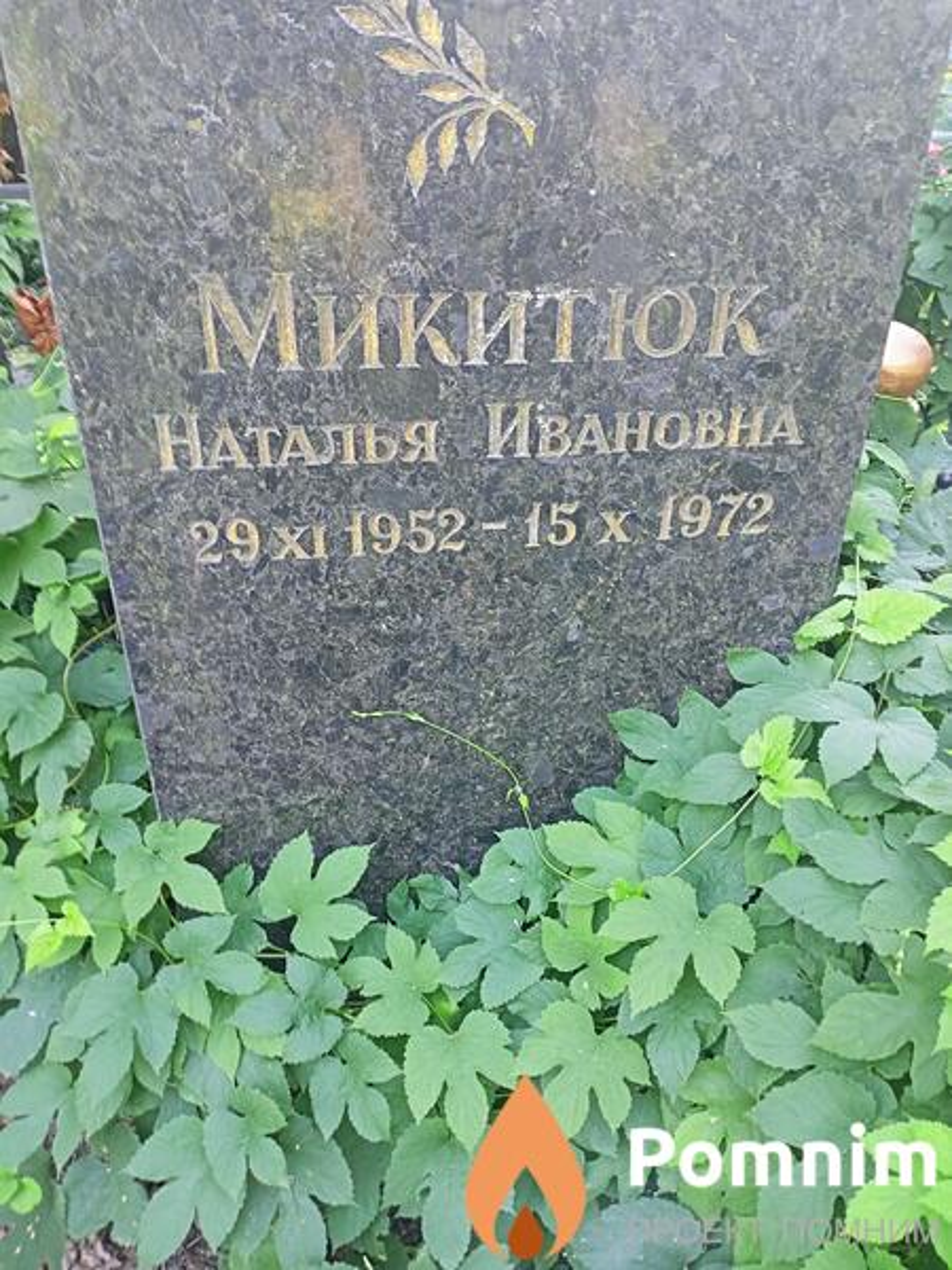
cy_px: 635
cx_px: 476
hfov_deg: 49.7
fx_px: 1027
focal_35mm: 28
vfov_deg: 63.4
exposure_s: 1/33.3
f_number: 1.8
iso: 177
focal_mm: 4.05
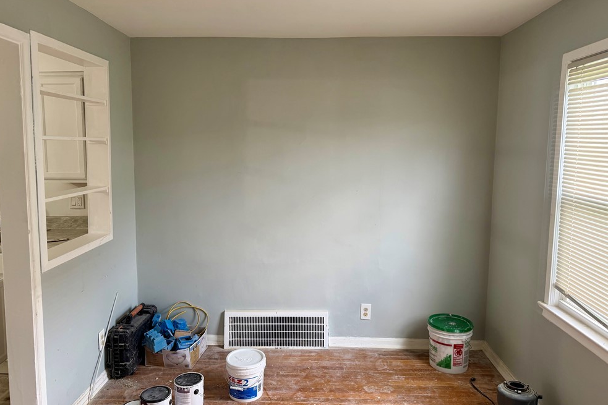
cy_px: 190
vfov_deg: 49.5
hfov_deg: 69.4
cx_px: 301
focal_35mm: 26
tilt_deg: -5.5
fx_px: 439
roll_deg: +0.0
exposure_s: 1/60
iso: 125
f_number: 1.78
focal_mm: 6.76
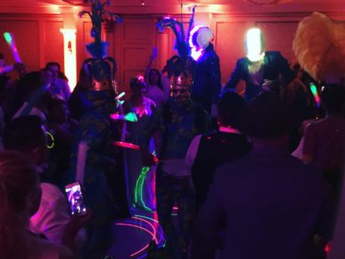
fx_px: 299
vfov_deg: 46.8
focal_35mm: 30
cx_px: 171
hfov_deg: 60.0
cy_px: 128
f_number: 2.2
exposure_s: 1/4
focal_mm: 4.15
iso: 100
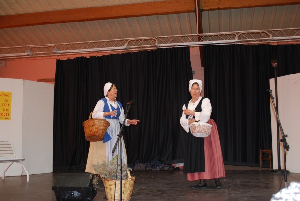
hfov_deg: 46.3
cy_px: 100
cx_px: 150
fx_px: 351
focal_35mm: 42
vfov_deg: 32.0
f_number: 4.5
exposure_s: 1/60
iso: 280
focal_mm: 28
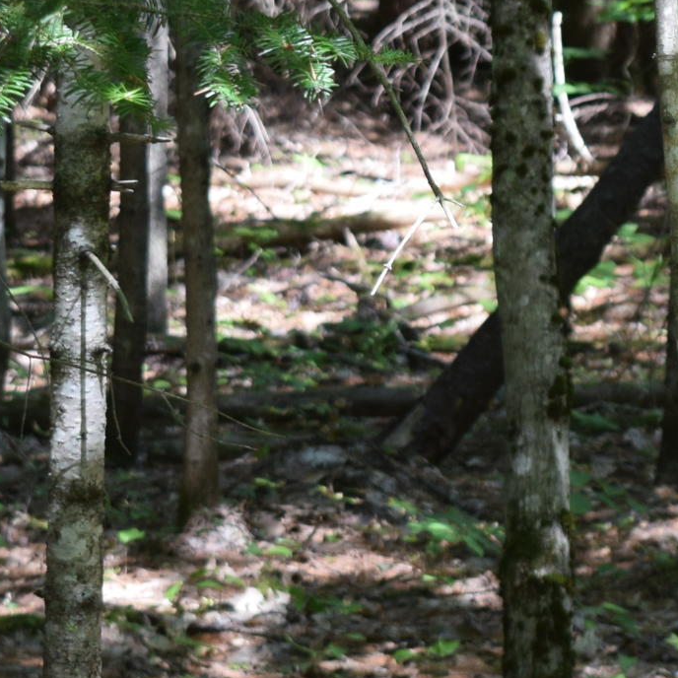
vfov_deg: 6.6
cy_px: 235
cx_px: 676
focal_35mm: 267
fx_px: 5917
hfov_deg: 6.5
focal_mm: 48
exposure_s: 1/125
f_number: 5.6
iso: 400
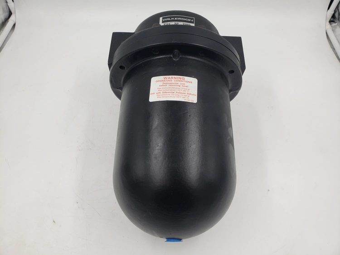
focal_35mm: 26
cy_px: 128
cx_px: 170
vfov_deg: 53.1
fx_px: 255
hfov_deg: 67.3
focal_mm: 4.3
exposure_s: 1/172
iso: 50
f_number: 2.4
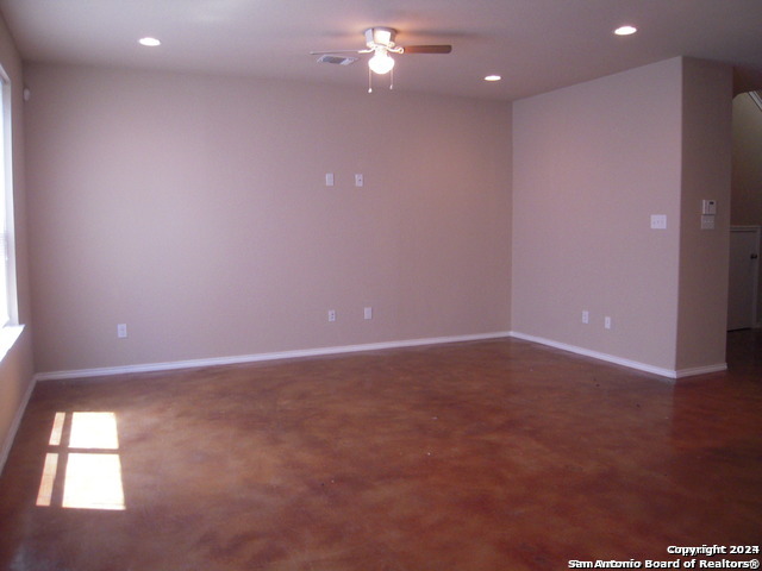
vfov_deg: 49.7
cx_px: 381
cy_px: 286
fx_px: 616
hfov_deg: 63.4
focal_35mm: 28
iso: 400
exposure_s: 1/60
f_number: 2.7
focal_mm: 5
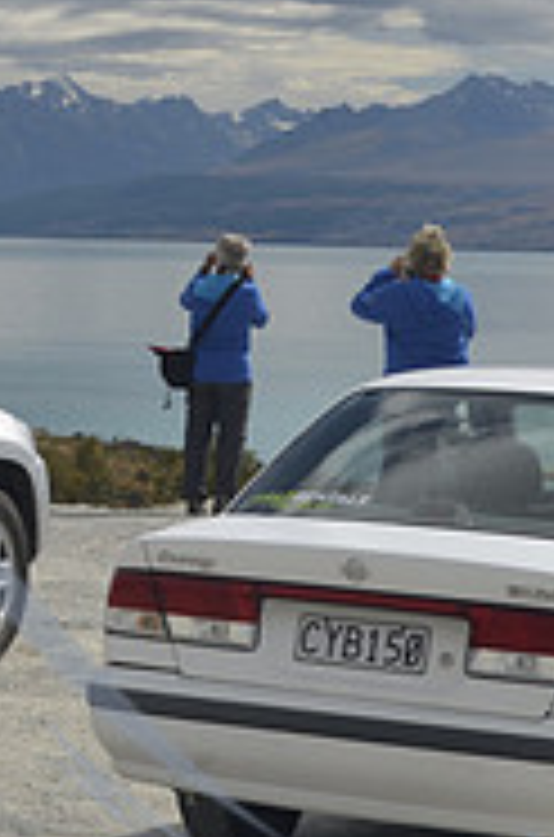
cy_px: 14
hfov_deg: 10.1
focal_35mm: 131
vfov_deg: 15.4
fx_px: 3041
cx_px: -230
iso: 140
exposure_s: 1/250
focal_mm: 28
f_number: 8
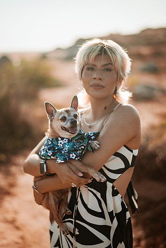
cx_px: 83
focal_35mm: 59
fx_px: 408
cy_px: 125
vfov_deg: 33.9
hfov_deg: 23.0
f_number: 1.4
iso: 100
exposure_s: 1/5000
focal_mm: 58
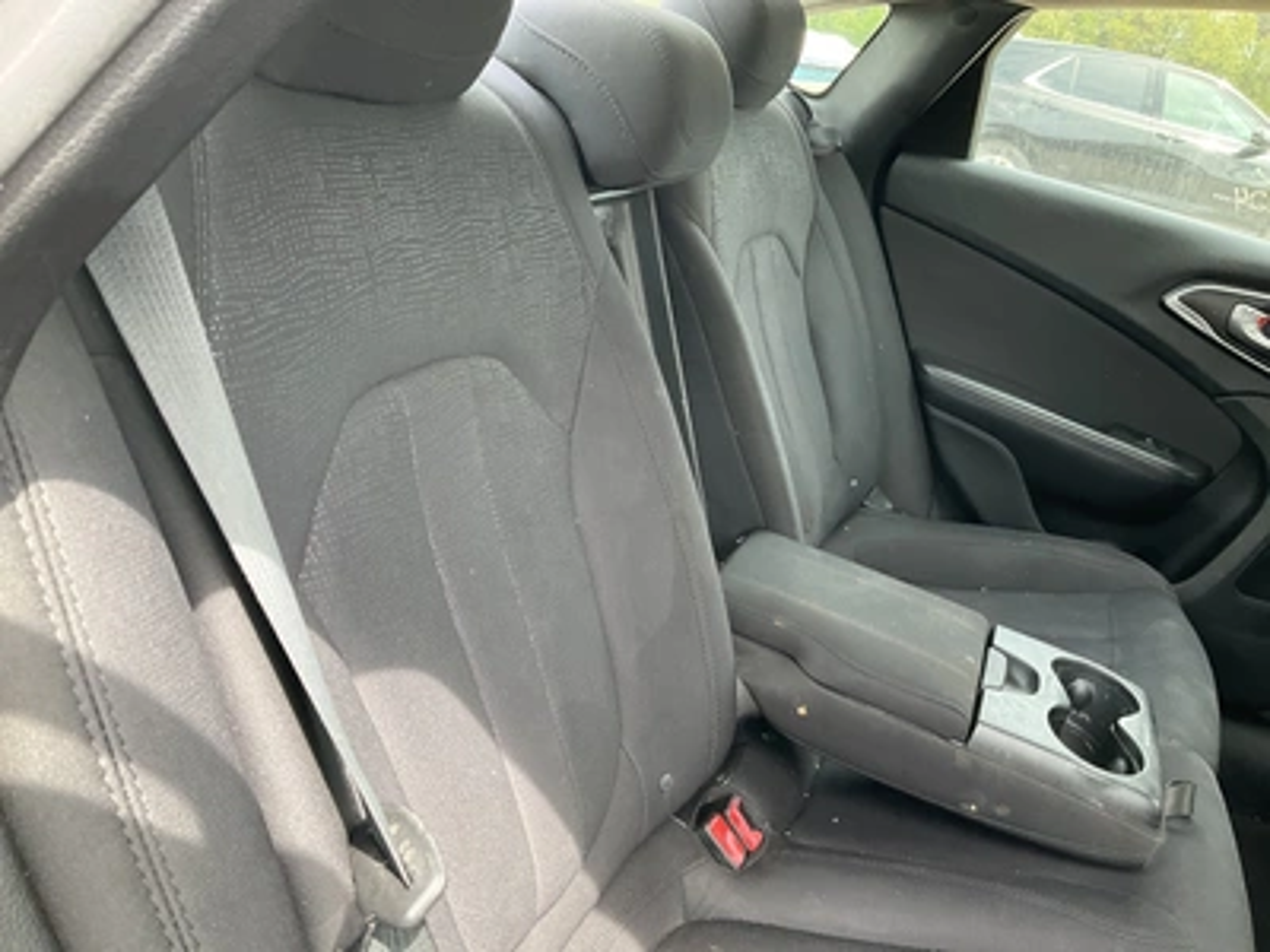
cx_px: 635
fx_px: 1064
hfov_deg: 61.7
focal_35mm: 29
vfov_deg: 48.2
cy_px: 476
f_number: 1.8
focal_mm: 3
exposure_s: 1/122
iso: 50
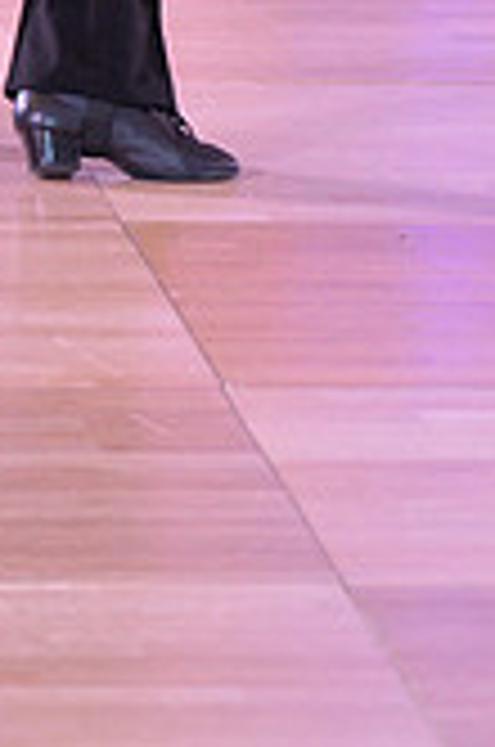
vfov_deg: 2.9
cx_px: 655
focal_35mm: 699
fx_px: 14476
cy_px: -549
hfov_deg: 2.0
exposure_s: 1/250
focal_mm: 200
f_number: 5
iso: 2000
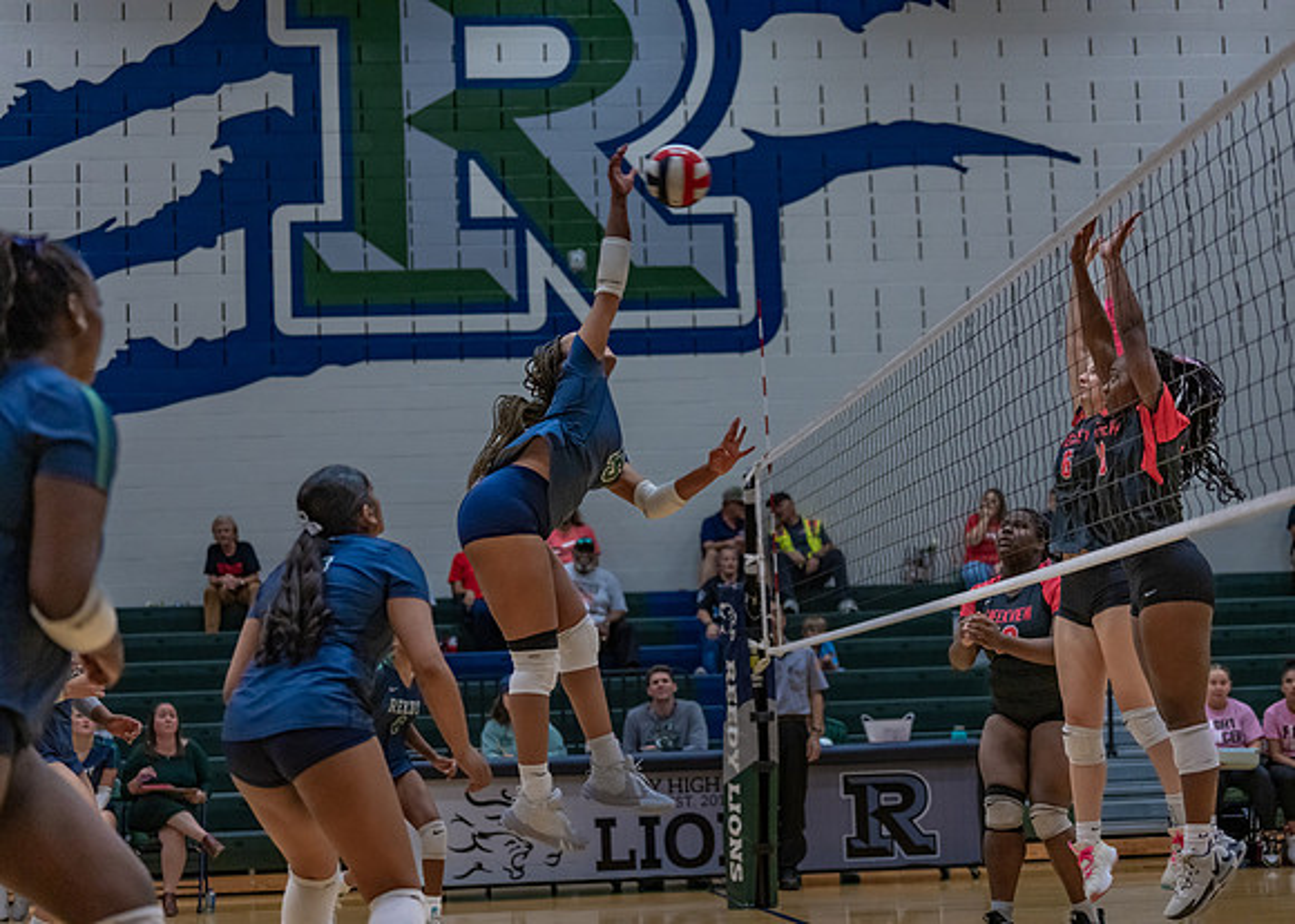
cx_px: 648
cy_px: 462
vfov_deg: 19.4
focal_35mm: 73
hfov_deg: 27.0
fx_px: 2697
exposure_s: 1/1000
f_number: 2.8
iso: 2500
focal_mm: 70
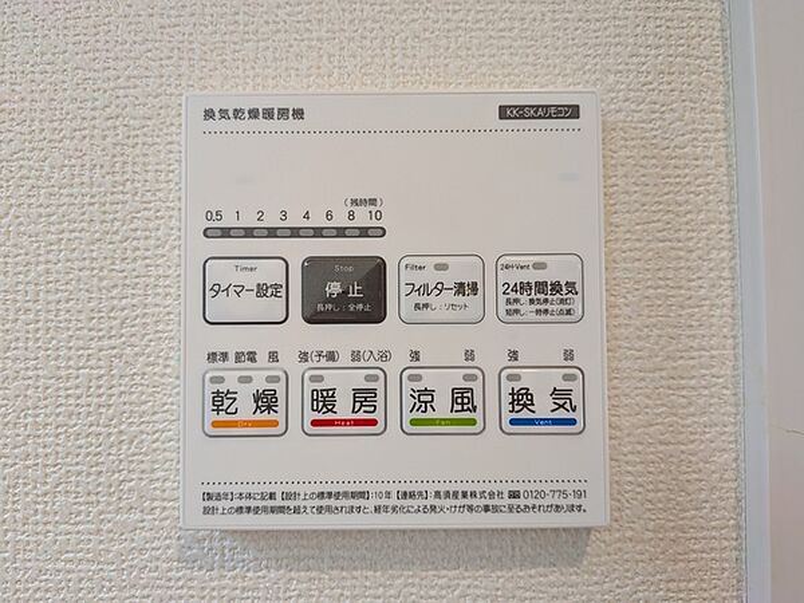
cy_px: 302
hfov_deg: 71.6
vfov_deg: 56.8
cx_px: 402
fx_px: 557
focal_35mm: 24
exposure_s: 1/120
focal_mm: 4.53
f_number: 1.7
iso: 215
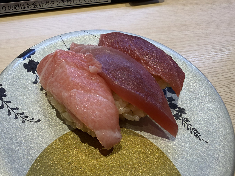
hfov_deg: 69.4
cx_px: 117
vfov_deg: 54.9
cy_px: 87
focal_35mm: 25
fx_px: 170
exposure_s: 1/100
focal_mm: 2.22
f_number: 2.2
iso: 125
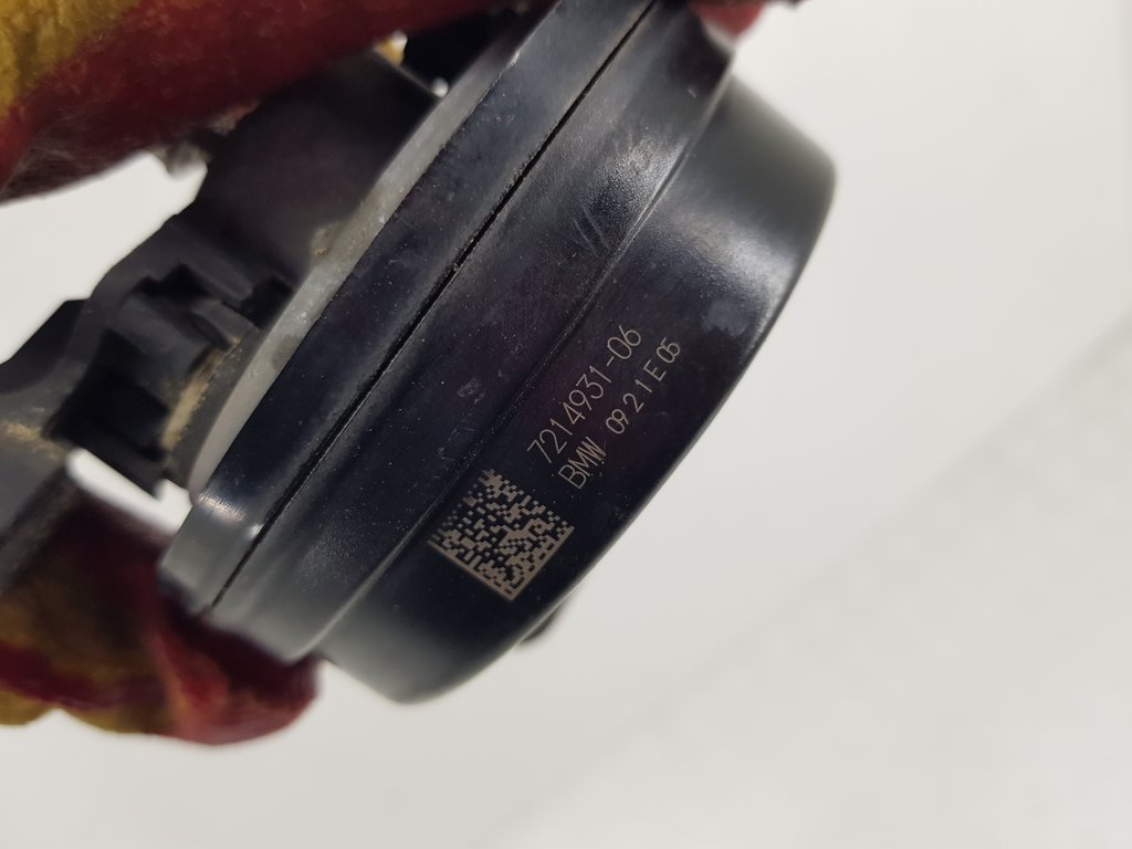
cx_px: 566
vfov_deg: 53.1
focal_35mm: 26
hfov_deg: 67.3
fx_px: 850
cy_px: 424
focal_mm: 4.2
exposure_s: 1/100
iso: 80
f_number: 1.7
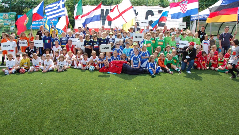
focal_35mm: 29
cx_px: 120
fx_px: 184
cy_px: 56
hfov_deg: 66.1
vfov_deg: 40.1
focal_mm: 18
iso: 200
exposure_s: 1/250
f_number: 8
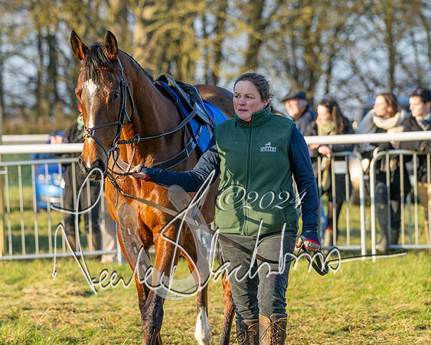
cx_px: 177
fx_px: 3497
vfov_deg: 5.6
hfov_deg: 7.1
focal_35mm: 274
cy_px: 164
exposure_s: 1/1000
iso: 400
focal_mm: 150
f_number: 4
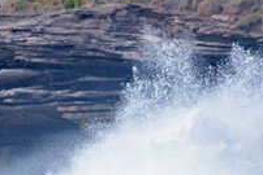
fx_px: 12874
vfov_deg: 0.8
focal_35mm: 1761
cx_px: 230
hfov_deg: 1.2
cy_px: 253
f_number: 5.6
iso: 280
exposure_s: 1/2000
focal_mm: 500
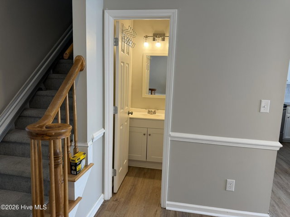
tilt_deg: -7.6
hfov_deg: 71.6
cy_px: 108
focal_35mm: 24
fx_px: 201
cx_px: 145
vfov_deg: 56.8
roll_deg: -1.7
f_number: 1.78
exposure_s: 1/120
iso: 125
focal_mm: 6.76
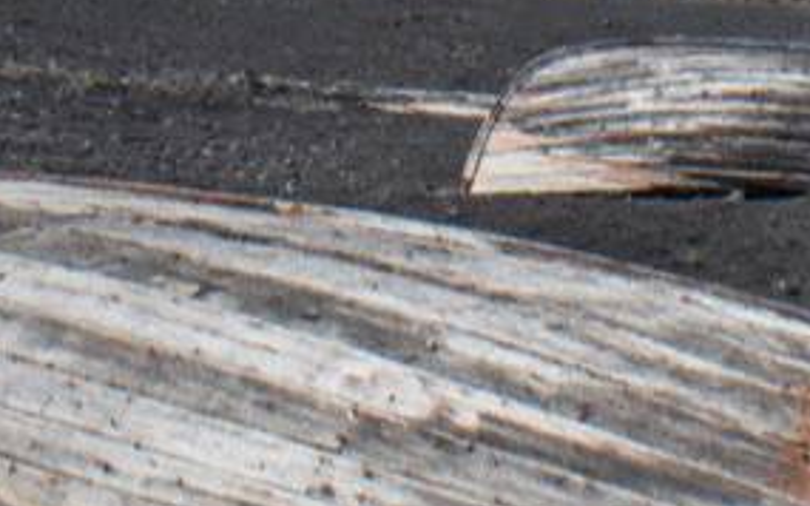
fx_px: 3156
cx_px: 1370
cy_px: 151
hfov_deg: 13.4
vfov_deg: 9.2
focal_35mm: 143
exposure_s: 1/100
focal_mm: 40
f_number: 11
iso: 200
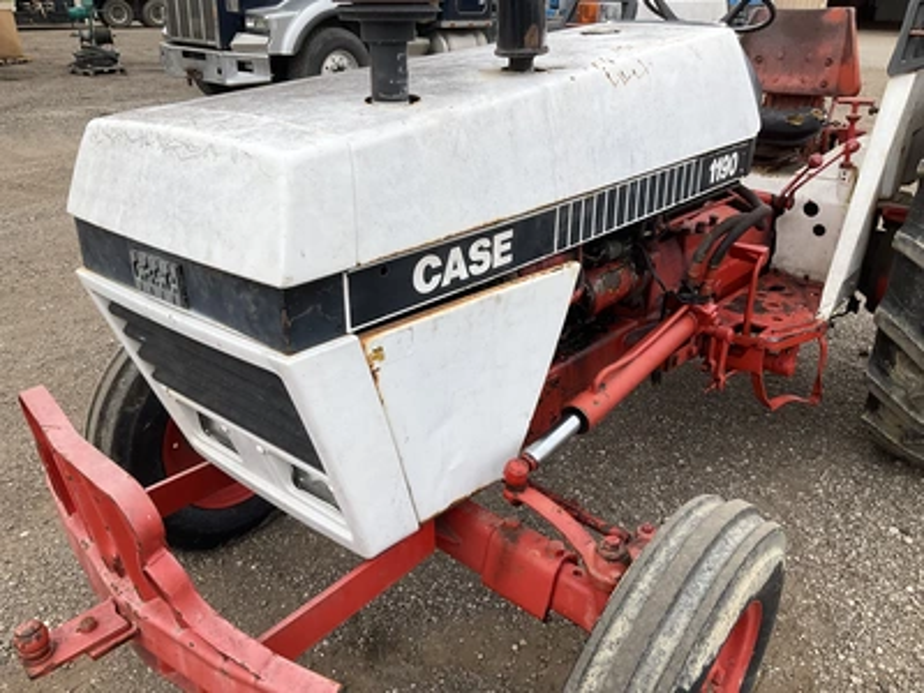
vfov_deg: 48.2
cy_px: 346
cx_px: 462
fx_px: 774
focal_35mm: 29
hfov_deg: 61.7
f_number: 1.8
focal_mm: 3
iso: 25
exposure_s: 1/1098
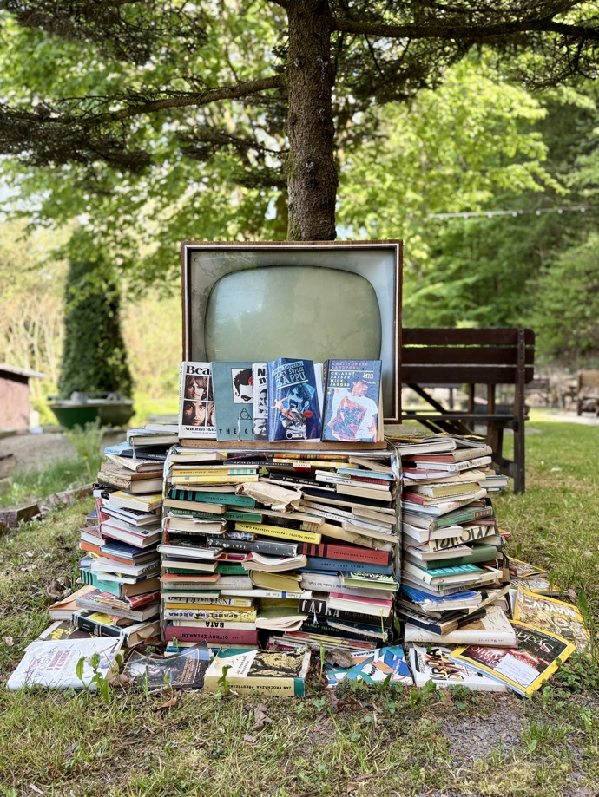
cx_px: 300
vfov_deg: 67.3
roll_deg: -1.6
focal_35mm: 26
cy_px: 398
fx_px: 599
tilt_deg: -1.3
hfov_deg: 53.1
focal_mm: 5.96
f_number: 1.6
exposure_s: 1/188
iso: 50
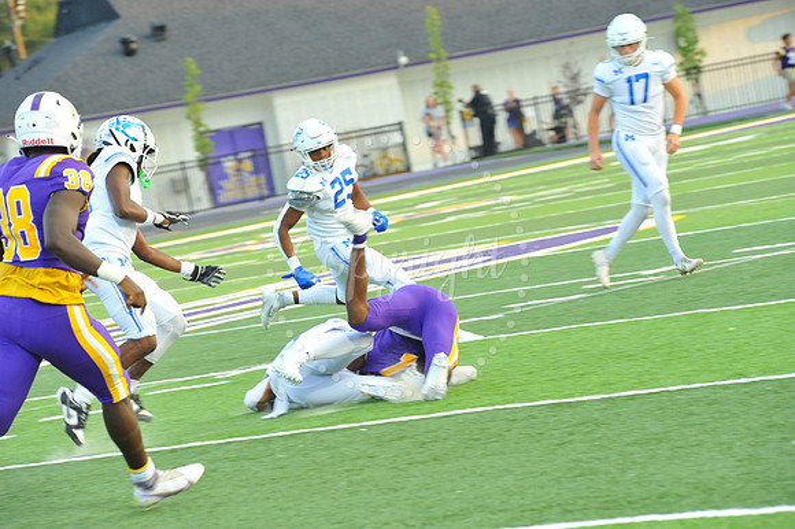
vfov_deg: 6.9
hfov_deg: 10.3
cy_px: 264
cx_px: 398
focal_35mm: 200
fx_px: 4414
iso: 2000
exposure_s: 1/250
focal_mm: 200
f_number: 8
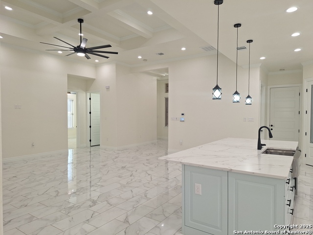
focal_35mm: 23
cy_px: 118
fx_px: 208
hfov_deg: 73.9
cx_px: 156
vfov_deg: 58.9
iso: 25
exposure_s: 1/60
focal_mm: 5.54
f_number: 1.8
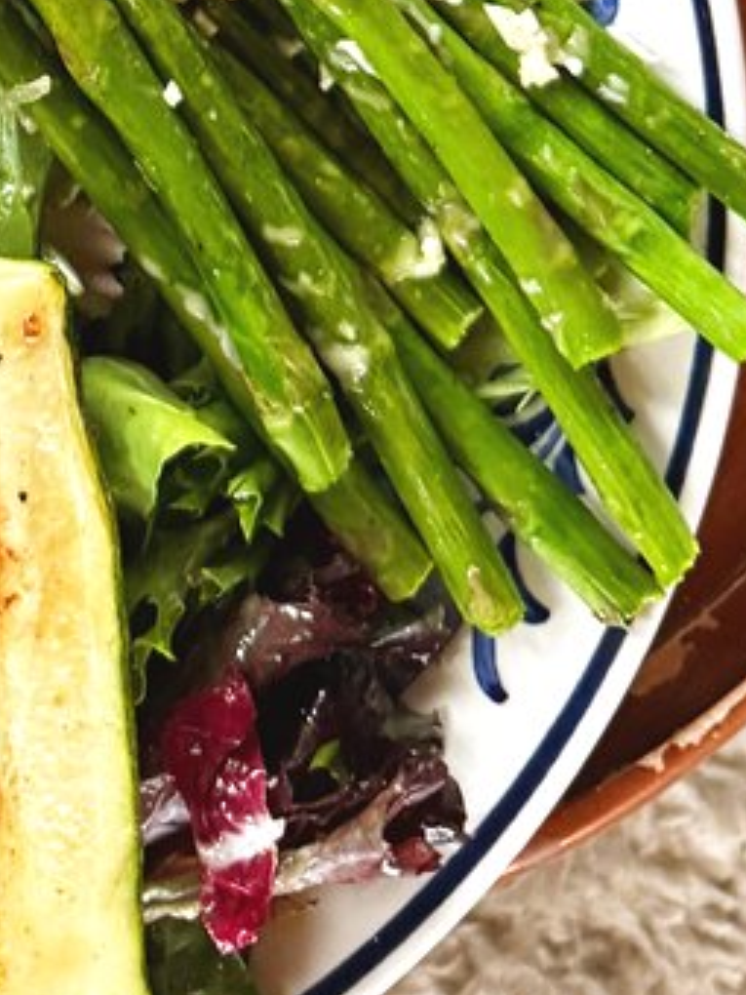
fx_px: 3046
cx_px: -215
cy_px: -702
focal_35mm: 106
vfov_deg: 16.1
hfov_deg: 13.5
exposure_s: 1/60
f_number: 1.78
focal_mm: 6.76
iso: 500
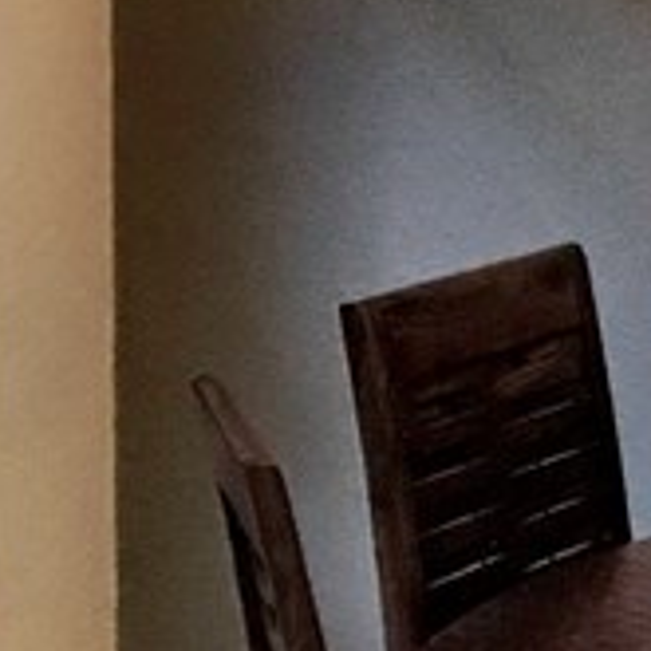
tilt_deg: -0.1
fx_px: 3277
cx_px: 1476
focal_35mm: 154
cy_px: -217
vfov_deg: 11.0
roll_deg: -0.7
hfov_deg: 10.1
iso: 100
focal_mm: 3.99
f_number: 1.8
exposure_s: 1/15
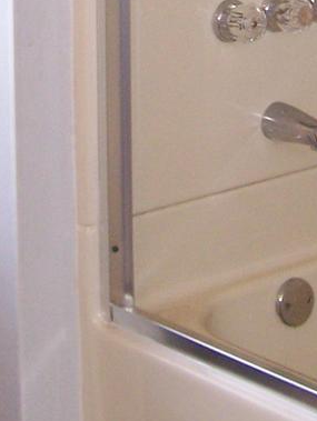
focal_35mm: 154
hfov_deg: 9.6
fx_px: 1877
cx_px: 231
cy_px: -132
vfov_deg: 12.4
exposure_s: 1/60
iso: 160
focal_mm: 6.3
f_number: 2.8
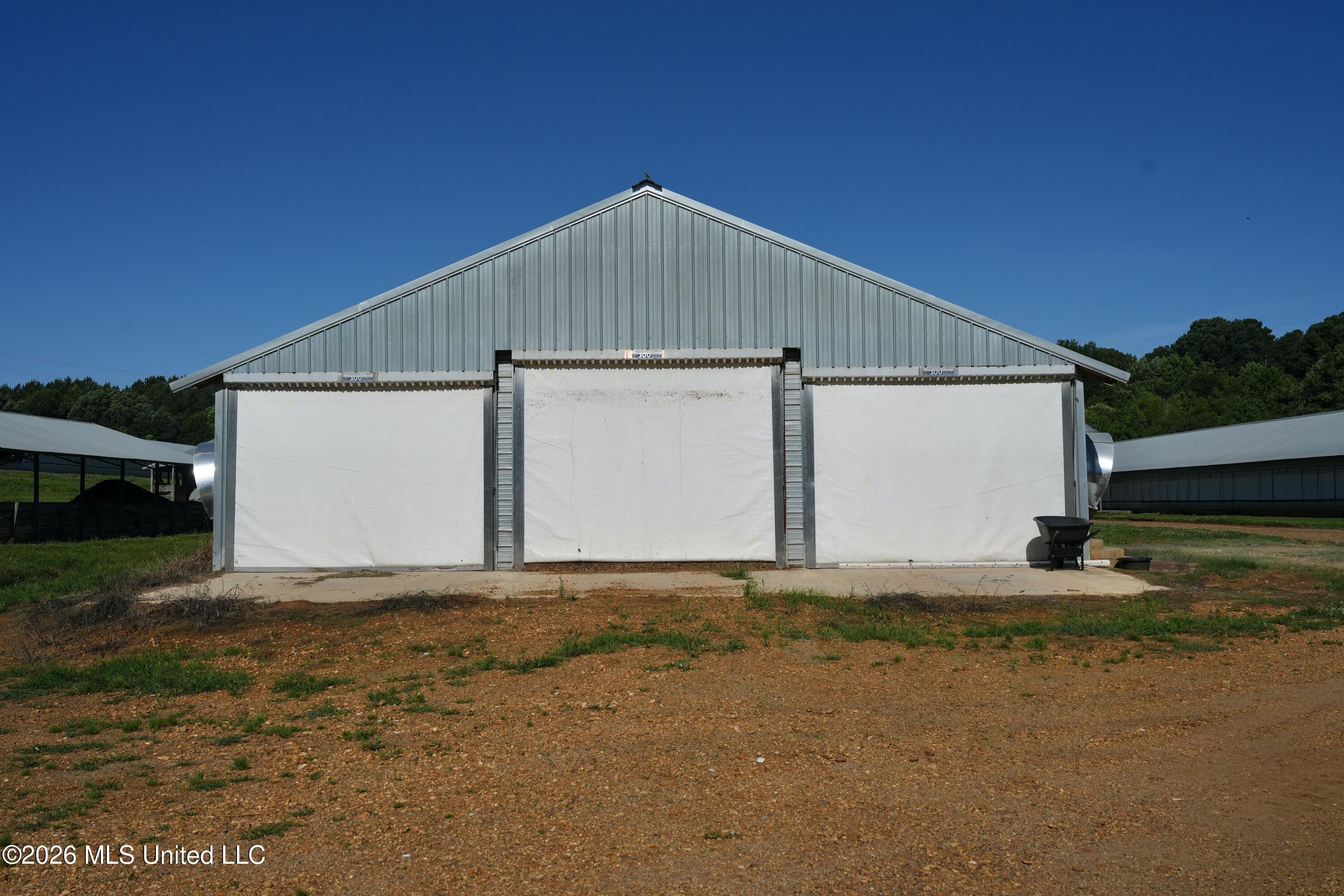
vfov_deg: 38.9
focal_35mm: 34
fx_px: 1269
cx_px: 672
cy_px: 448
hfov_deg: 55.8
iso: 320
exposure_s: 1/4000
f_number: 7.1
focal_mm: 34
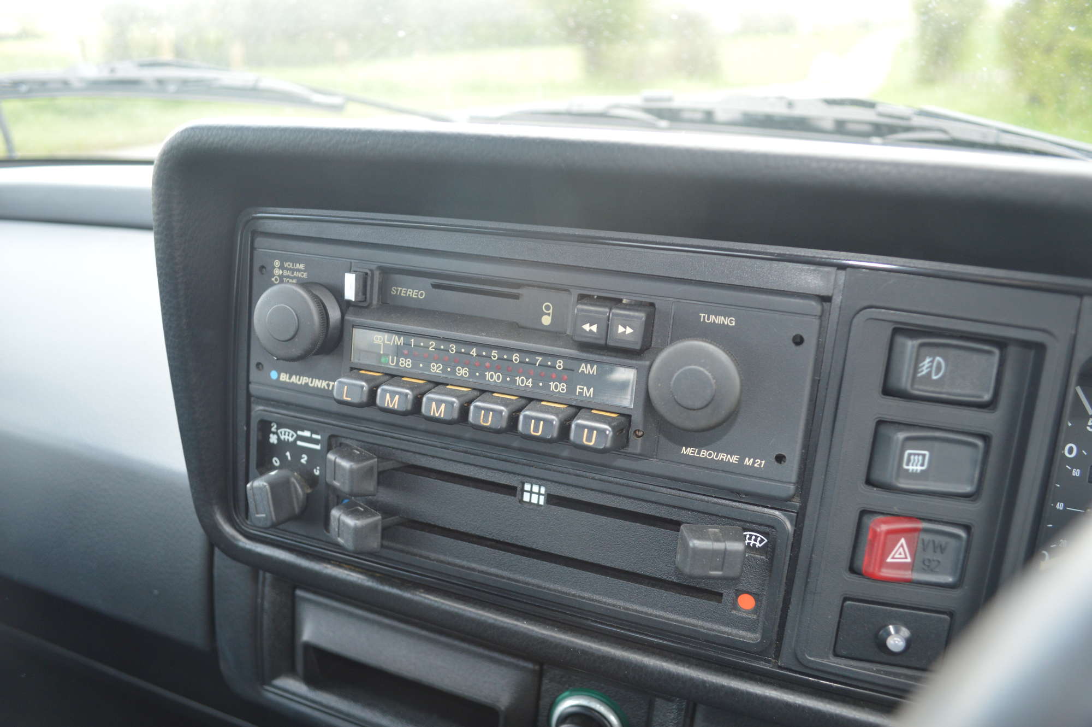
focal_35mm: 27
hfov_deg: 67.4
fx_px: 818
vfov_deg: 47.9
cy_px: 364
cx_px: 546
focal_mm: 18
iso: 360
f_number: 4
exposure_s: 1/125
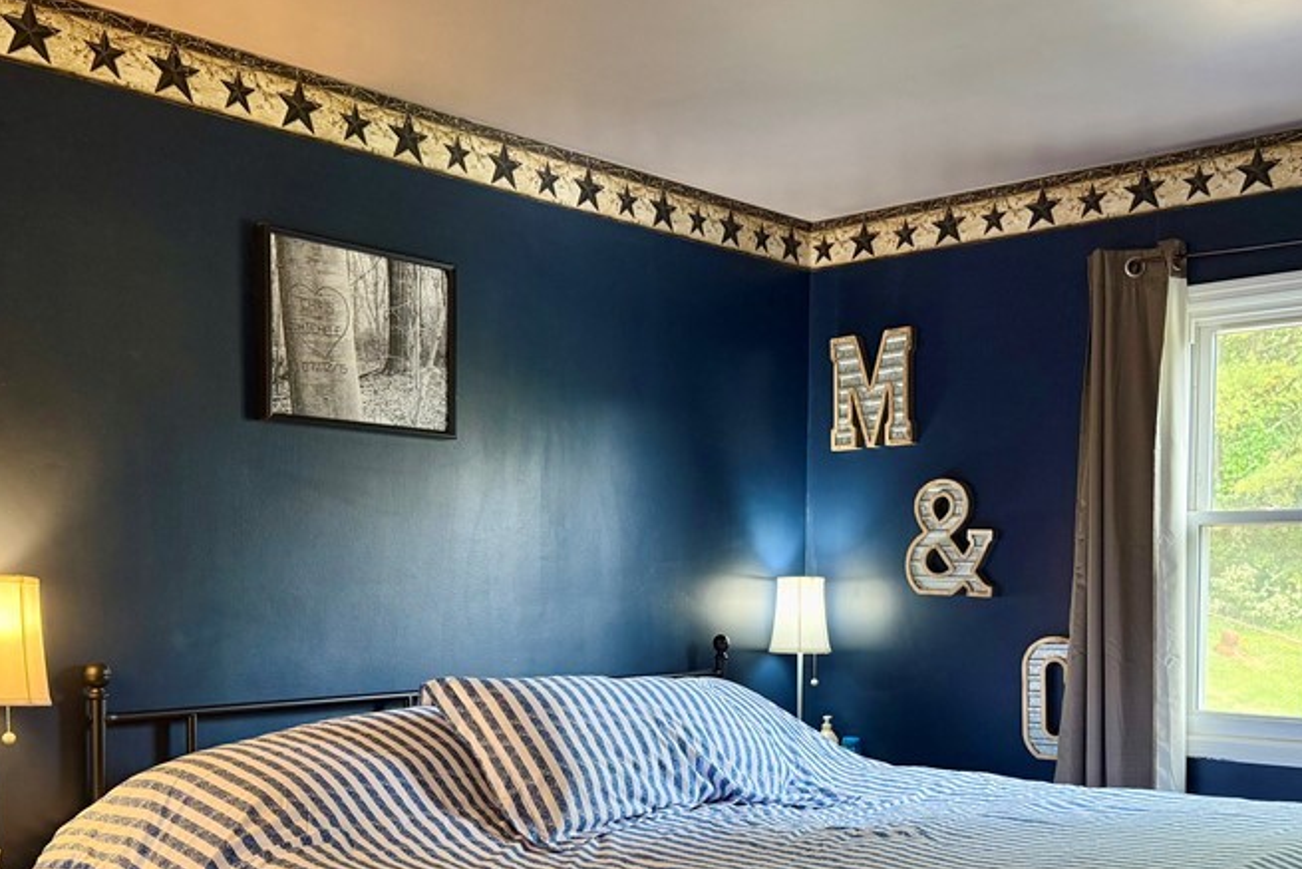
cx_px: 676
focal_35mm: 39
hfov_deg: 49.5
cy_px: 624
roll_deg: -0.1
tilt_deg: -1.9
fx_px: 1411
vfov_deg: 33.7
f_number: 1.78
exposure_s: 1/60
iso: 200
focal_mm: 6.76
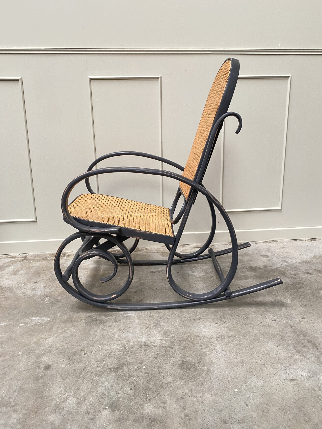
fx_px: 322
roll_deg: +0.5
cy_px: 214
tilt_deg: -15.3
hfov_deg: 53.1
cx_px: 161
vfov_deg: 67.3
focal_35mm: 26
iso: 125
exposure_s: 1/99
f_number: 1.8
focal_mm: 4.25
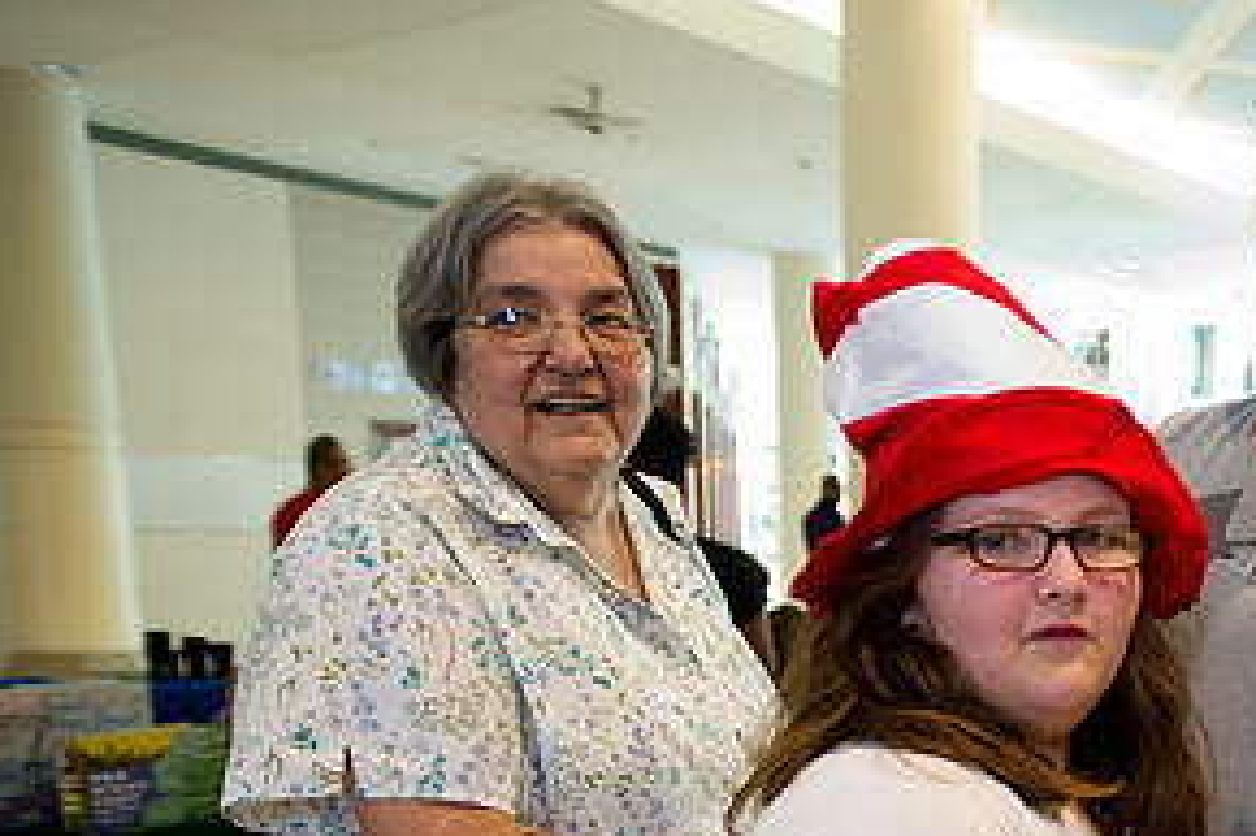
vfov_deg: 28.9
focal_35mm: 44
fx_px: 1534
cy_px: 797
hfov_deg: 39.9
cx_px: 1217
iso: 1250
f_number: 2.8
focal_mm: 22
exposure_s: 1/100
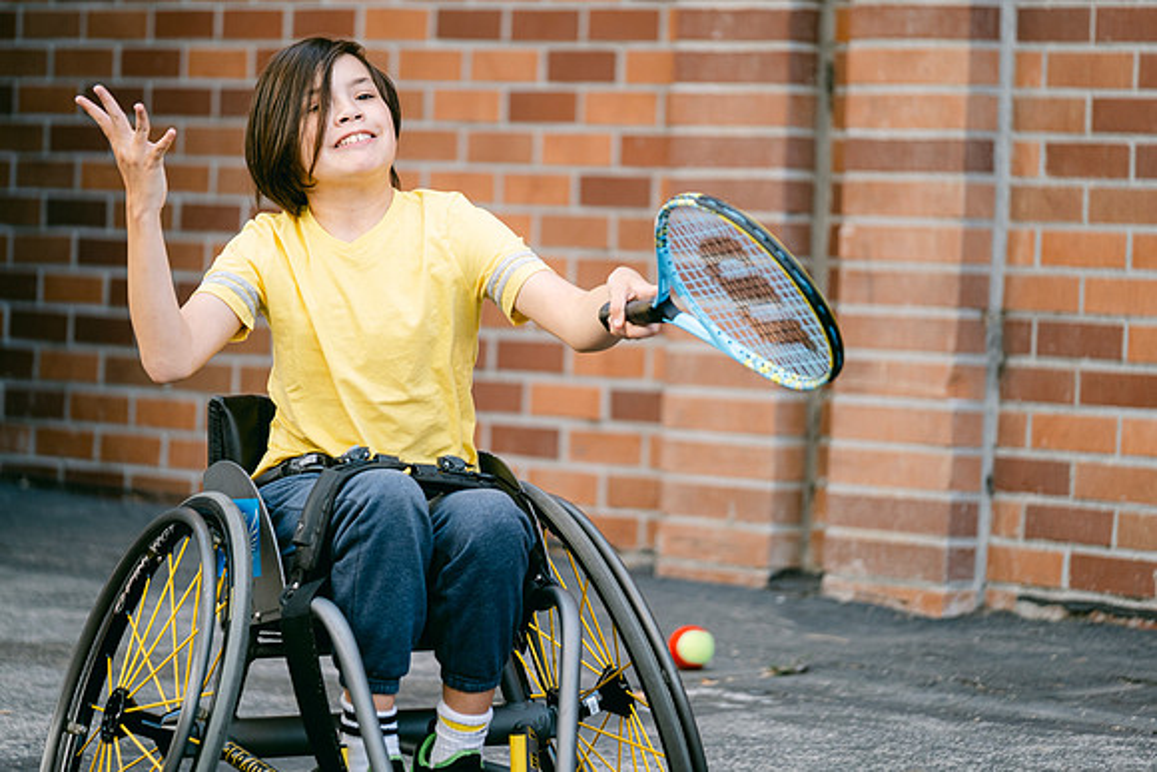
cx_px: 578
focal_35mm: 194
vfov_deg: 7.1
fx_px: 6236
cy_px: 386
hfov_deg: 10.6
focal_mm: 129.2
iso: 160
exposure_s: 1/280
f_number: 2.8
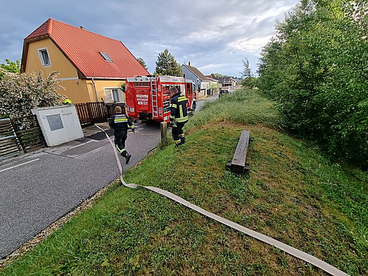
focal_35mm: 13
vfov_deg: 89.9
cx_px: 184
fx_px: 138
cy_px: 138
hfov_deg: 106.2
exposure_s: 1/269
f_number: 2.2
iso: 50
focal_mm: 2.2
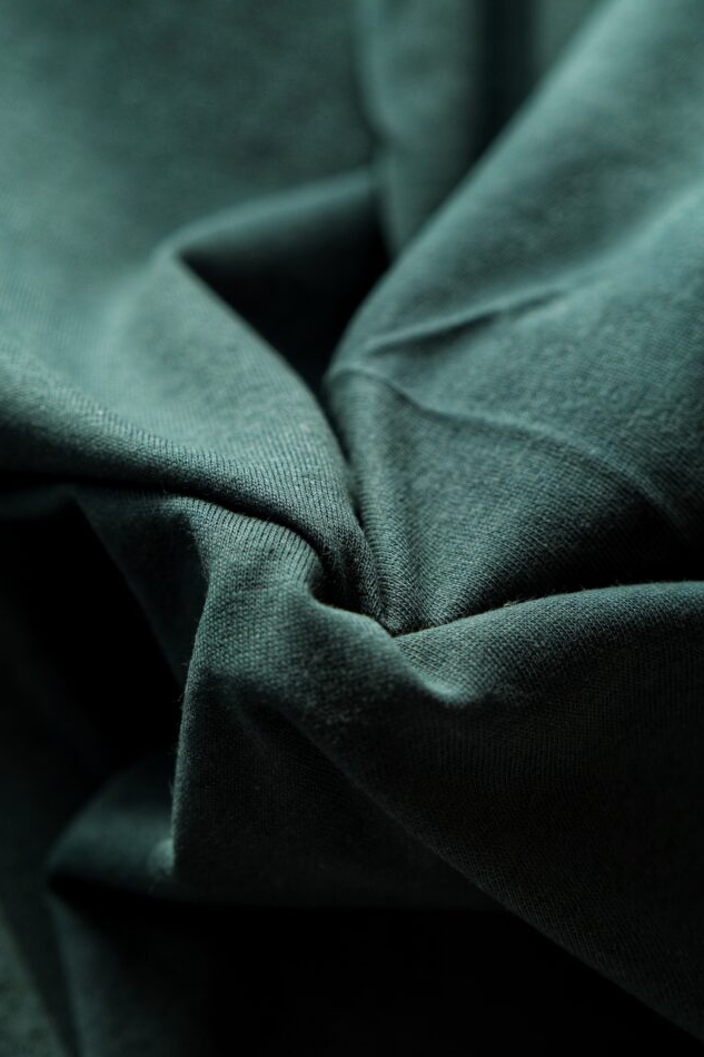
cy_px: 557
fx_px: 2465
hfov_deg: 16.3
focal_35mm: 84
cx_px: 330
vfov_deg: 24.2
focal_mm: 50.5
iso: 500
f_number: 4
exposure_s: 1/320
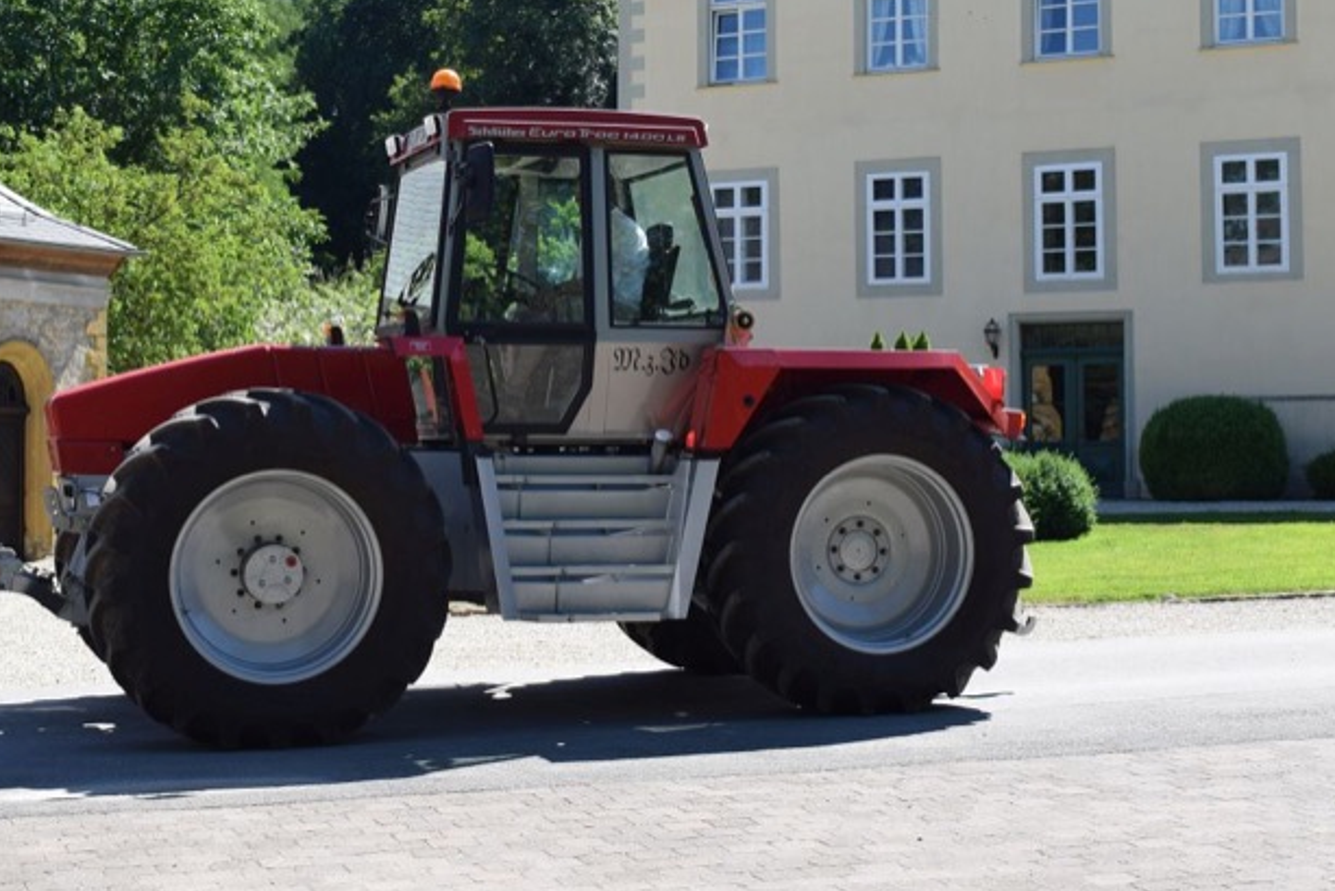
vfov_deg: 22.4
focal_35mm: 61
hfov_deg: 33.0
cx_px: 558
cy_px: 365
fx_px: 2250
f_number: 8
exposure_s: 1/250
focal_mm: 31
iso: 200
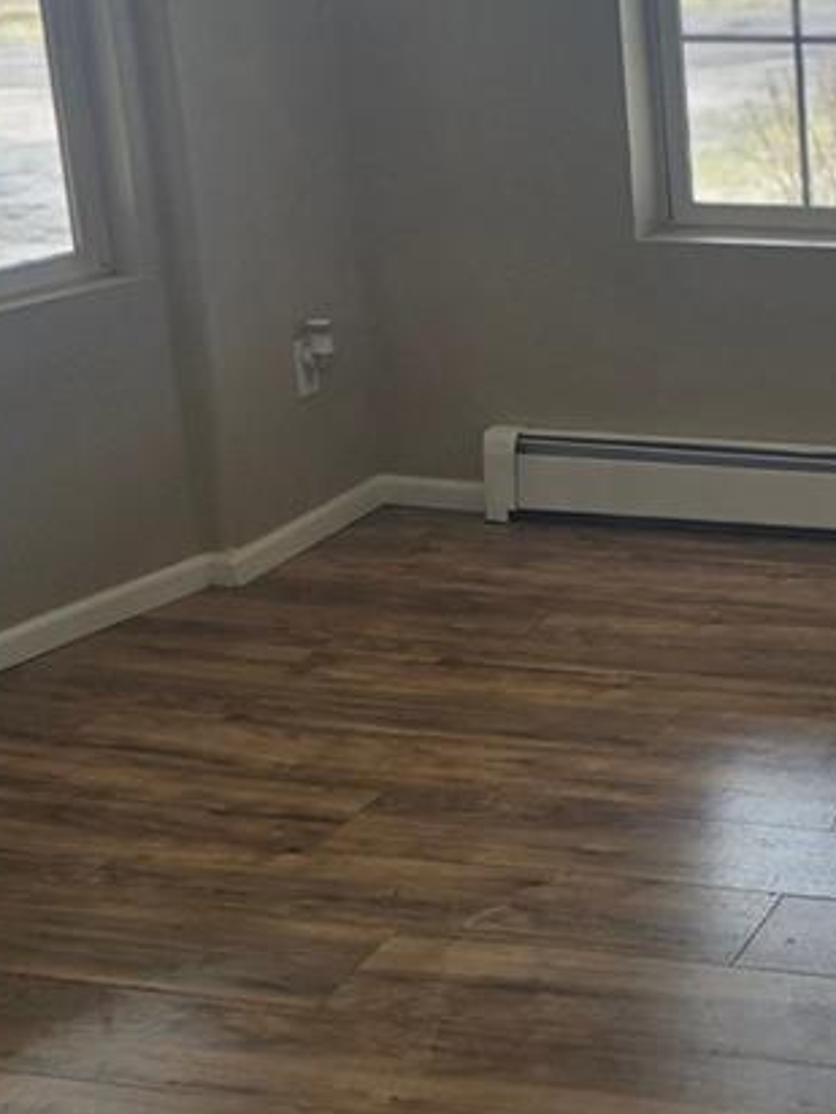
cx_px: 1096
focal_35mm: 67
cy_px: 411
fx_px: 2157
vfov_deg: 28.9
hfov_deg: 20.1
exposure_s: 1/260
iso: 25
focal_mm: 5.4
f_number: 1.8
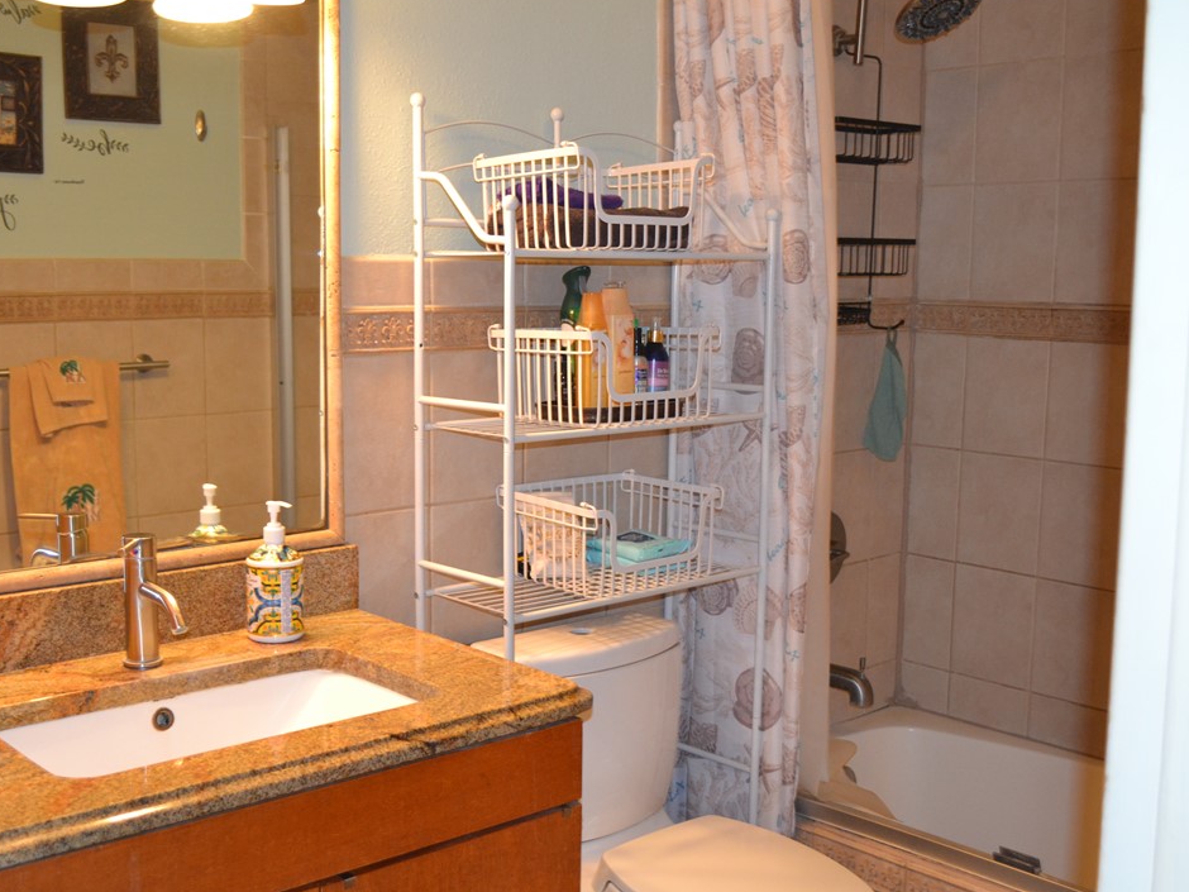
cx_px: 550
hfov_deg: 46.8
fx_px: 1374
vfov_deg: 36.0
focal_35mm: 40
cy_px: 440
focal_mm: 24
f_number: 4
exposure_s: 1/60
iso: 1250
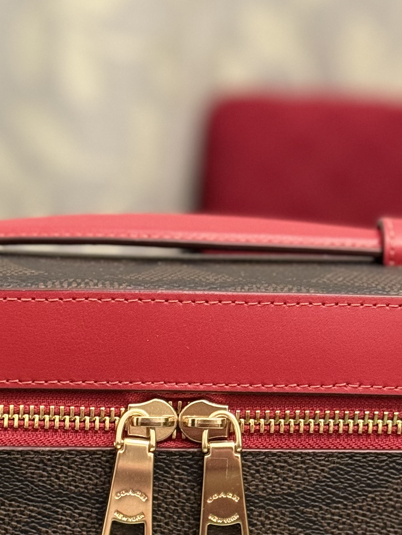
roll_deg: -1.5
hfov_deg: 13.6
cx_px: 166
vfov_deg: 17.7
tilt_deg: -13.3
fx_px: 1688
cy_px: 513
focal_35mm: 109
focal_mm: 6.76
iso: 500
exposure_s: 1/40
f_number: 1.78
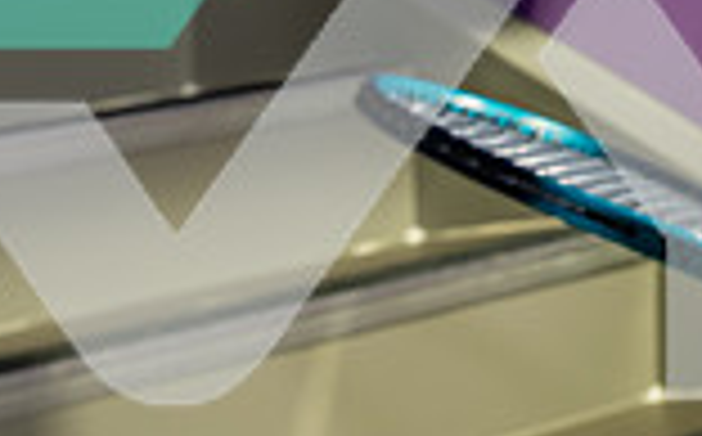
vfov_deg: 6.4
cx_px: 945
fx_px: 3840
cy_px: -380
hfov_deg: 10.2
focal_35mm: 201
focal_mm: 53
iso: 320
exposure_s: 1/250
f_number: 6.3
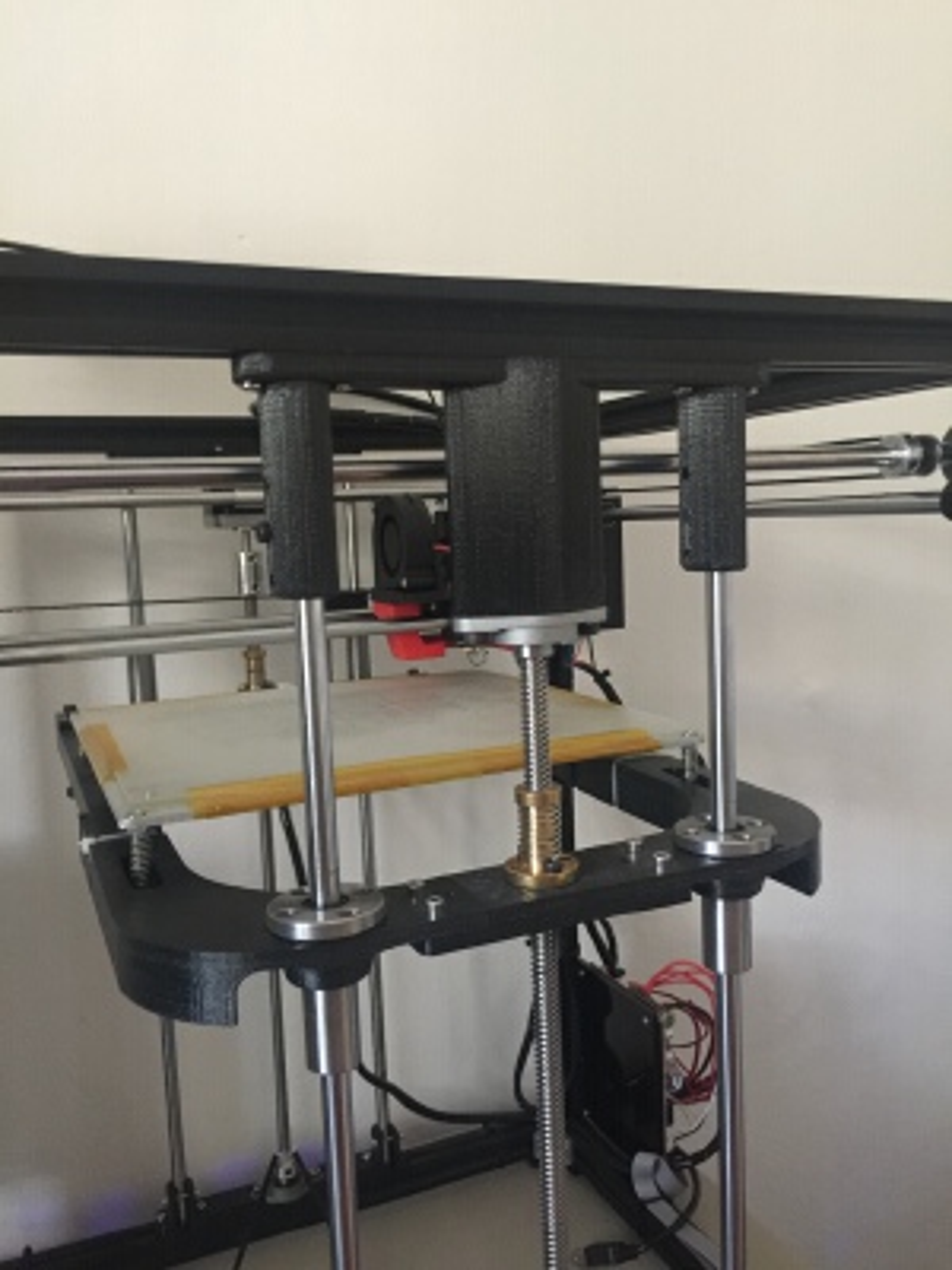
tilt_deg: -5.8
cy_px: 635
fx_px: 1063
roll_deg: +1.8
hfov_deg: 48.2
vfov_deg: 61.7
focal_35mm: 29
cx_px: 476
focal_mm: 4.15
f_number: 2.2
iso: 160
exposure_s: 1/8
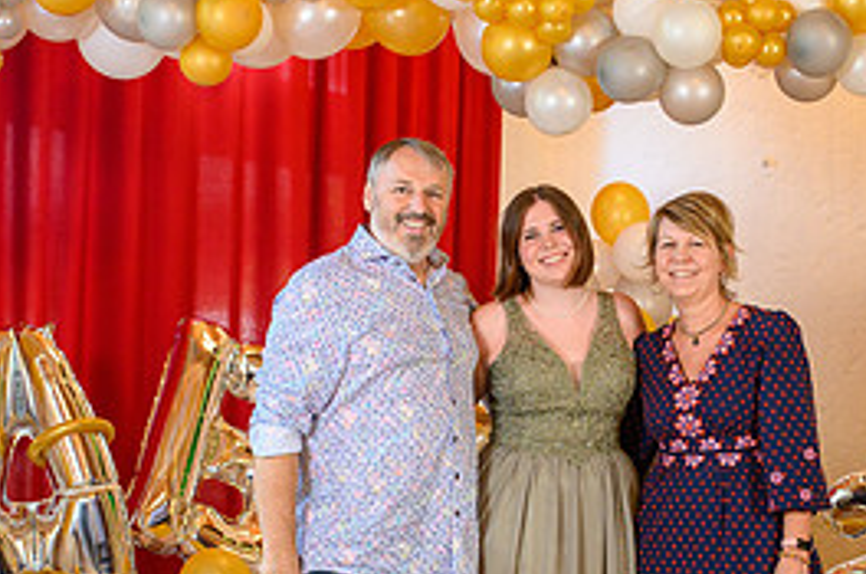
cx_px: 518
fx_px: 1849
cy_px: 426
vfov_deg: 17.6
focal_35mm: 77
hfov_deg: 26.3
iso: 1250
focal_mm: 35
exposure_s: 1/100
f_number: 3.5
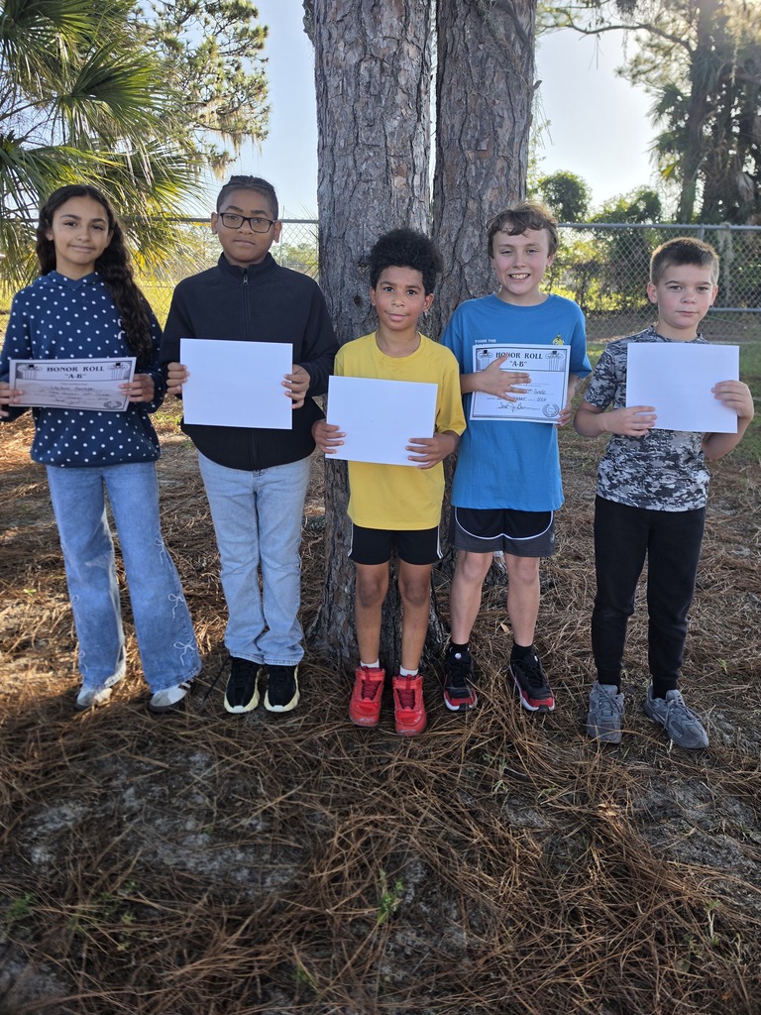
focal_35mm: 23
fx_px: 674
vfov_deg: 73.9
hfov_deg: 58.9
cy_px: 508
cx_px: 380
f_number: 1.4
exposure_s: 1/3229
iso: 64
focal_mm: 6.5
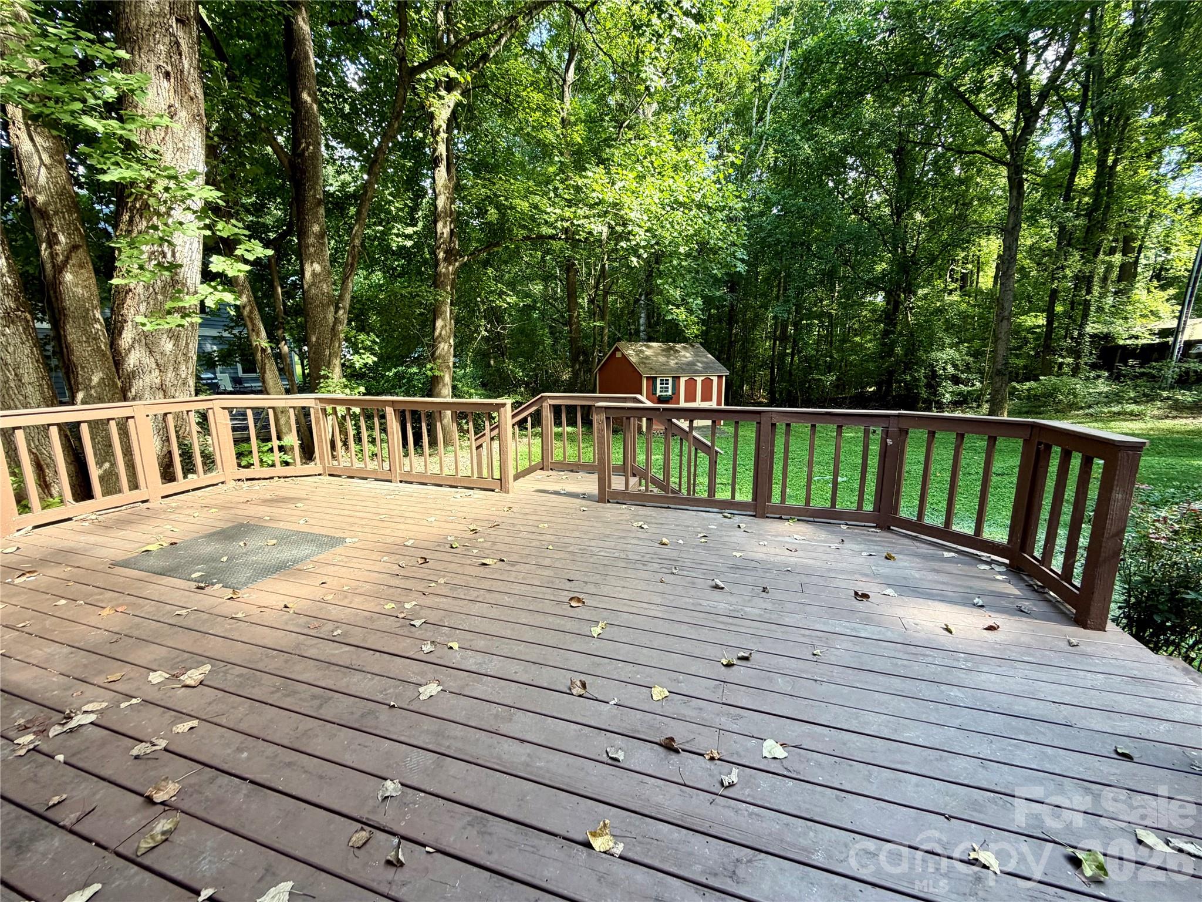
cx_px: 601
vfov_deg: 85.7
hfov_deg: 102.1
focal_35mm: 14
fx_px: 486
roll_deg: +0.1
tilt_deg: -11.6
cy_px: 451
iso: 100
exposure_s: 1/121
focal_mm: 2.22
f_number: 2.2
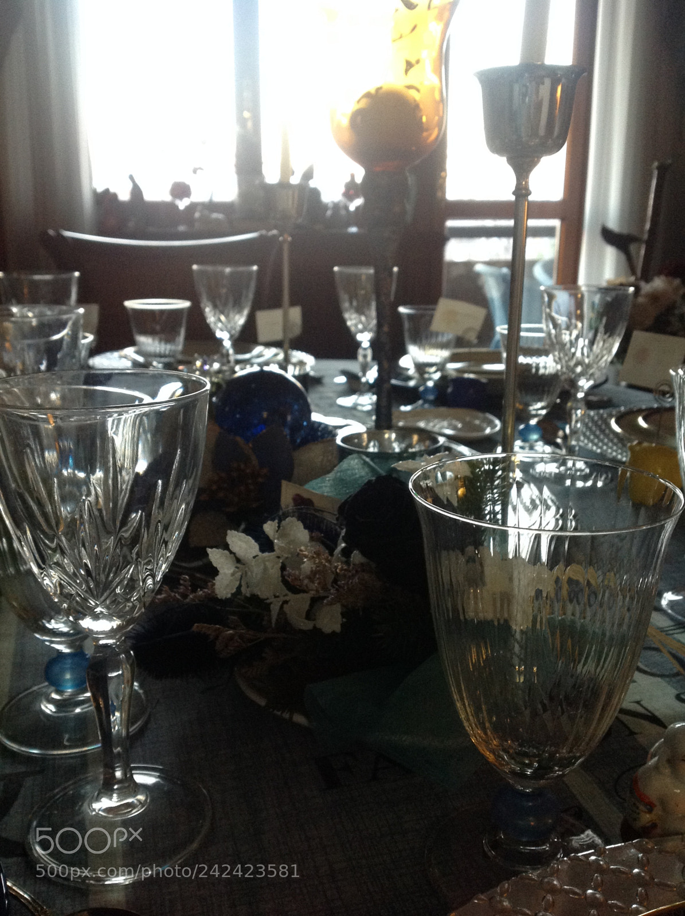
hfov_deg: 40.6
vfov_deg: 52.7
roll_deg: -0.4
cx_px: 342
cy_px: 458
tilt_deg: -15.7
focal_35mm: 35
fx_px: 926
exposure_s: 1/15
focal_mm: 4.28
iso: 200
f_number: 2.4
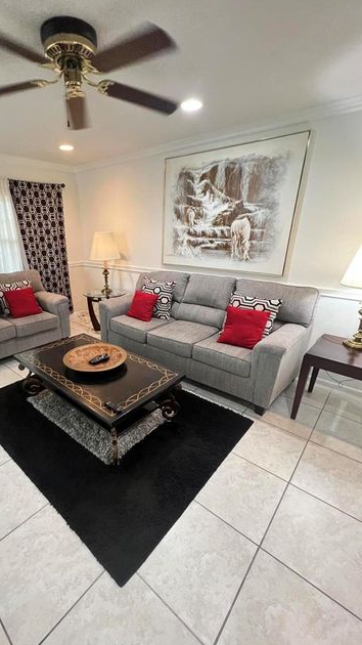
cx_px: 137
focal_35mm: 15
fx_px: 256
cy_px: 335
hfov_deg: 69.4
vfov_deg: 103.0
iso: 400
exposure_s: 1/60
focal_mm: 1.57
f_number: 1.8
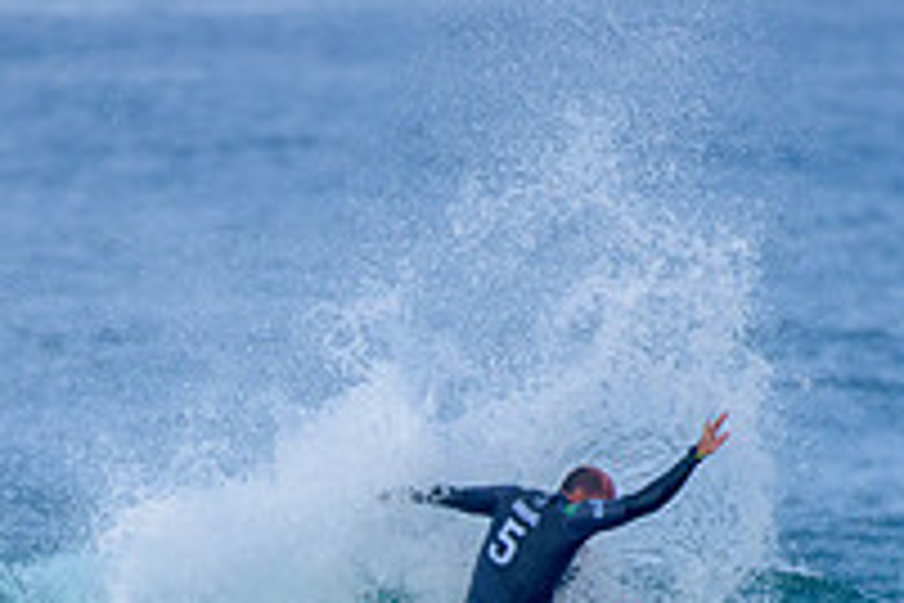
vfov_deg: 0.9
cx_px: 352
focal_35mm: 1575
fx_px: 39547
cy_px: 687
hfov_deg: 1.3
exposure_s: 1/2000
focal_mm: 500
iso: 250
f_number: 5.6
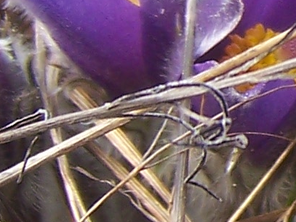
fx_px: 1949
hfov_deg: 8.1
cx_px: 679
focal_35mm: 228
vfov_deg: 6.4
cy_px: -149
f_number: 2.8
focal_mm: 6.2
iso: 80
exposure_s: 1/320
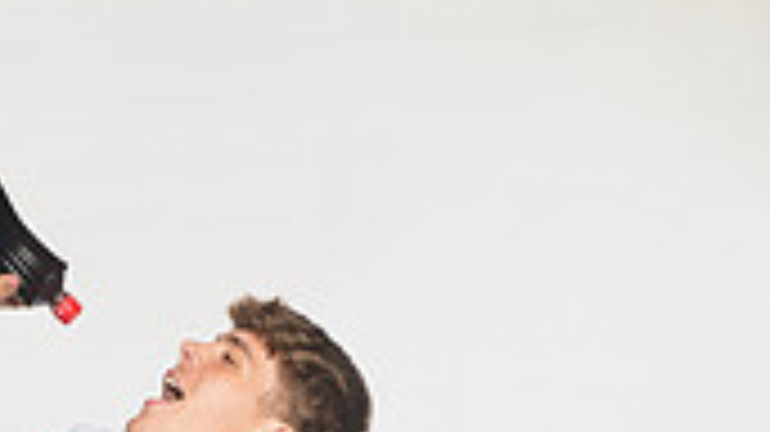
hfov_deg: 16.7
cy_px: 1004
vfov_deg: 8.7
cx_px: 104
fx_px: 2592
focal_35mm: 127
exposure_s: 1/200
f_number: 6.3
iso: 500
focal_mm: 46
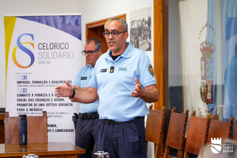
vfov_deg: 13.0
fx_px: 691
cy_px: 79
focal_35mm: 105
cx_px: 118
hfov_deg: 19.5
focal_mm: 105
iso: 3200
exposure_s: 1/160
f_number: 4
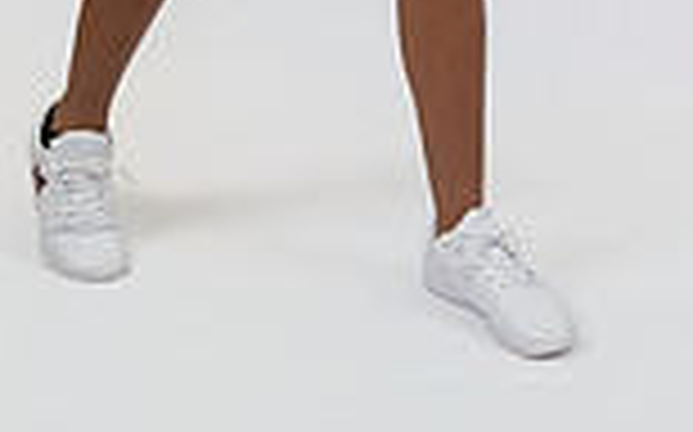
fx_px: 2019
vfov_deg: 10.7
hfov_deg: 19.4
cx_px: 490
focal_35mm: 107
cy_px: -536
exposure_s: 1/125
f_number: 4
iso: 400
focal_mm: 36
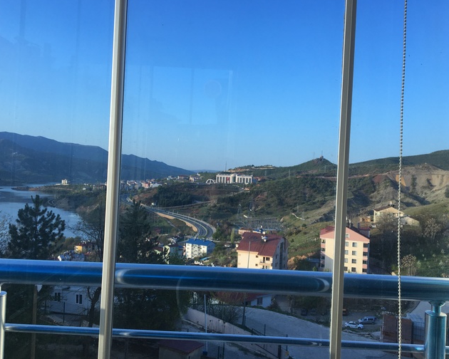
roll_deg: -2.3
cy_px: 177
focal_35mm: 31
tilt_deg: -0.1
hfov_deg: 57.2
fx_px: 412
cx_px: 222
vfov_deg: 47.1
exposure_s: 1/240
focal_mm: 4.15
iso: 25
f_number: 2.2
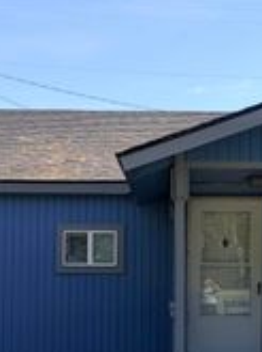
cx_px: 175
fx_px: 800
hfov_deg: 18.5
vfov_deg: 24.5
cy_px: 255
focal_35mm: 79
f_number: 1.6
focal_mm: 5.96
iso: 50
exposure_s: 1/2639
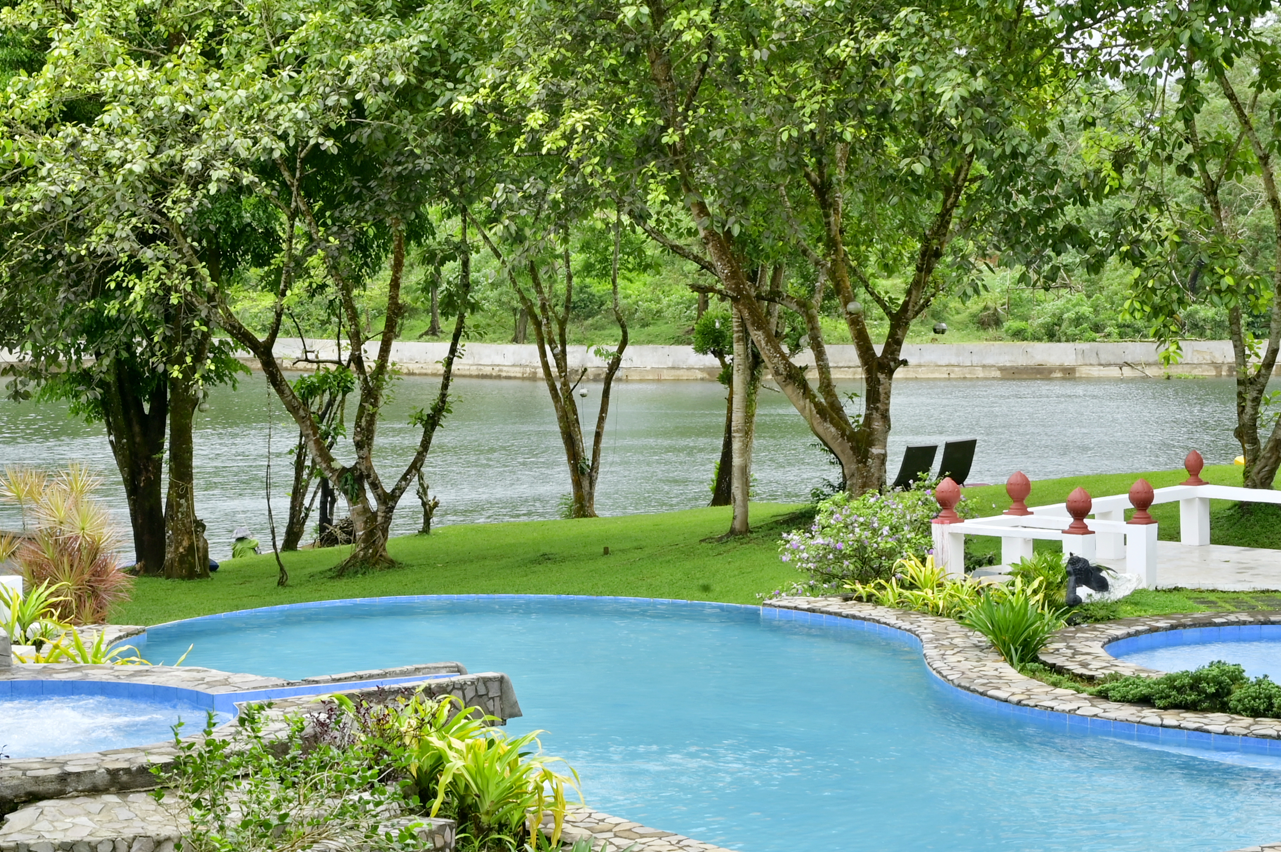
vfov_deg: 18.4
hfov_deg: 27.3
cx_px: 531
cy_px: 421
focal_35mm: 74
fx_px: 2631
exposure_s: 1/50
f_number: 16
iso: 200
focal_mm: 38
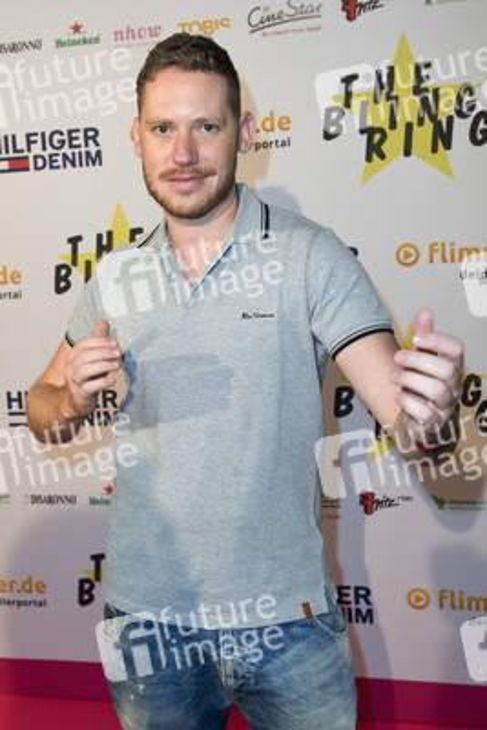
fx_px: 689
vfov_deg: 55.8
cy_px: 365
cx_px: 244
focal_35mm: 34
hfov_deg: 38.9
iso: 1600
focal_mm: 34
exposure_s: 1/200
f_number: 4.5
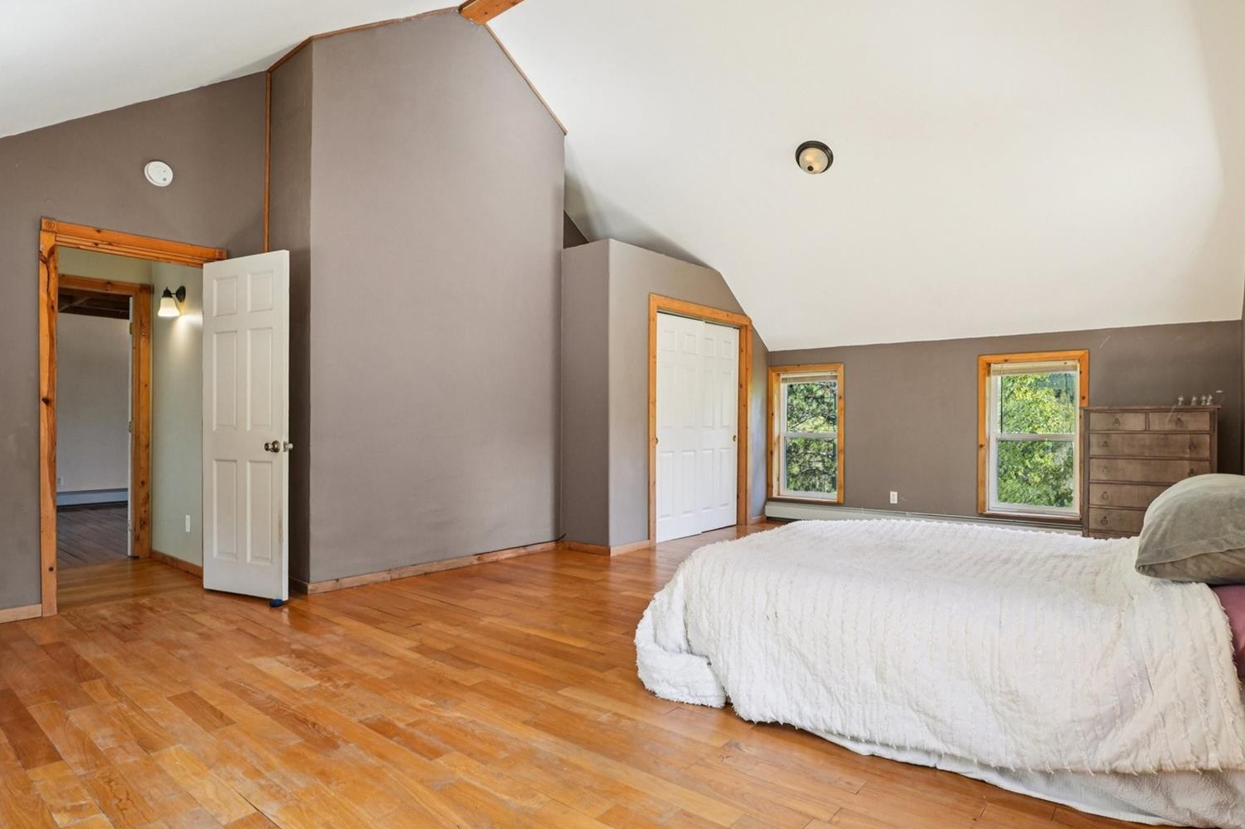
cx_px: 656
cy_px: 431
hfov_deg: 91.5
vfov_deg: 68.7
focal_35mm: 18
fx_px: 606
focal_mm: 11
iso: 320
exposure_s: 1/30
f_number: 8
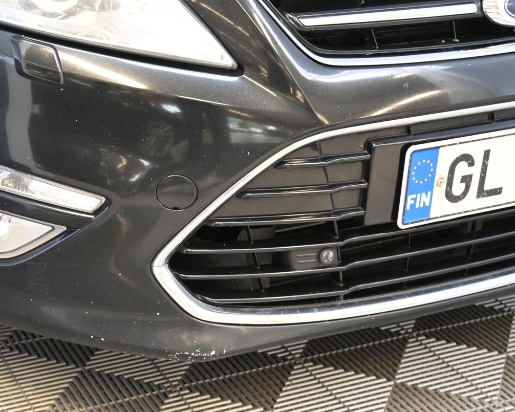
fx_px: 1037
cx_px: 134
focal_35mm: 68
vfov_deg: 22.4
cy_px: 262
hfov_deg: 27.5
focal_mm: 30
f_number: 4.8
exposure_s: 1/50
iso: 2500
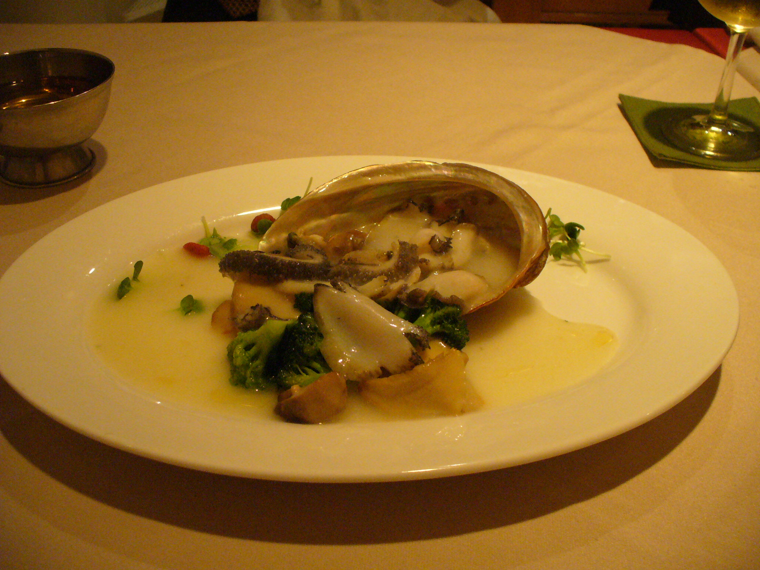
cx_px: 380
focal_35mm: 37
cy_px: 285
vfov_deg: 38.7
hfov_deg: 50.1
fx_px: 812
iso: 400
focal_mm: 6.1
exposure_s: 1/50
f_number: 2.8
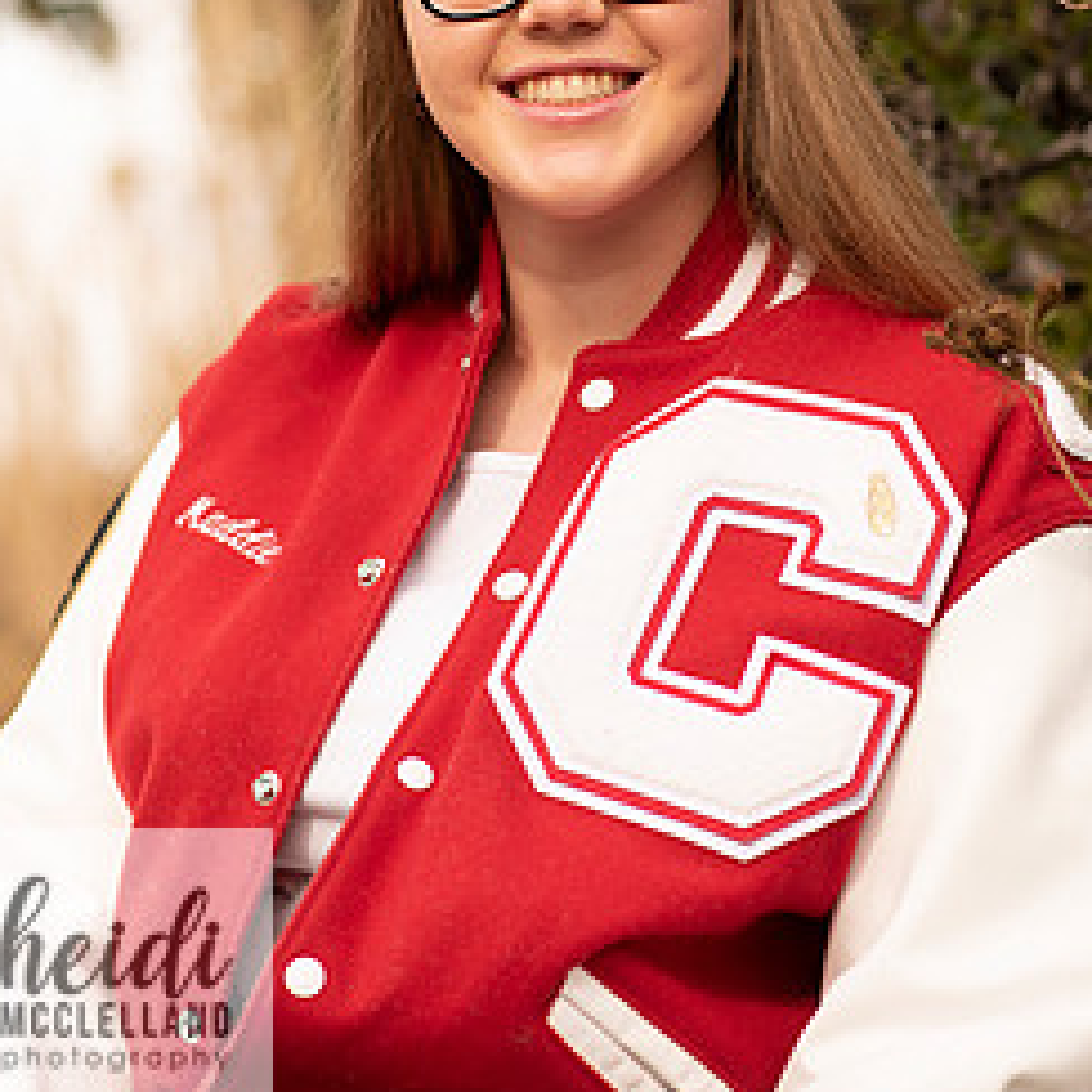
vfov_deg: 13.1
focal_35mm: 133
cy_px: 197
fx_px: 4747
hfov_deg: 13.1
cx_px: 559
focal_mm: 85
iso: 100
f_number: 2.5
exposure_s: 1/800
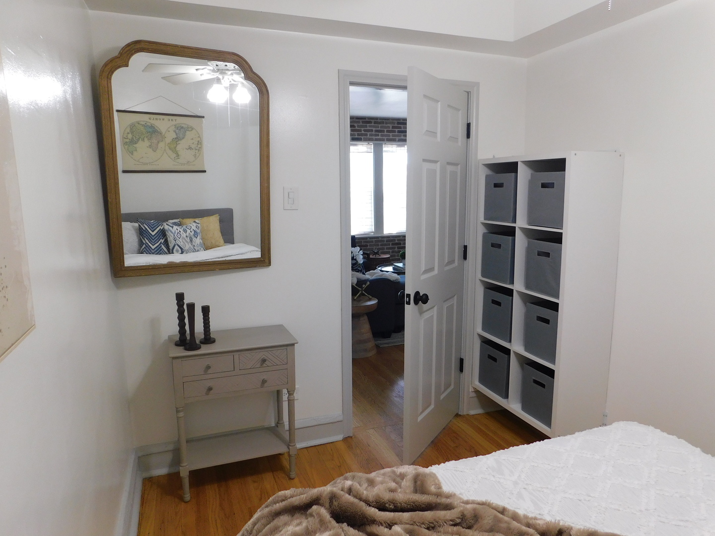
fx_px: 475
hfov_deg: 73.9
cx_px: 358
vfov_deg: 58.9
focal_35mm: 23
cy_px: 268
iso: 220
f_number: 3
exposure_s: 1/30
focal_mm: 4
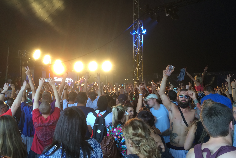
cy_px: 84
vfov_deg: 41.1
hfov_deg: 58.7
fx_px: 210
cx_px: 116
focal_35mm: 32
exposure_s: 1/30
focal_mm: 4.12
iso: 80
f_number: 2.2
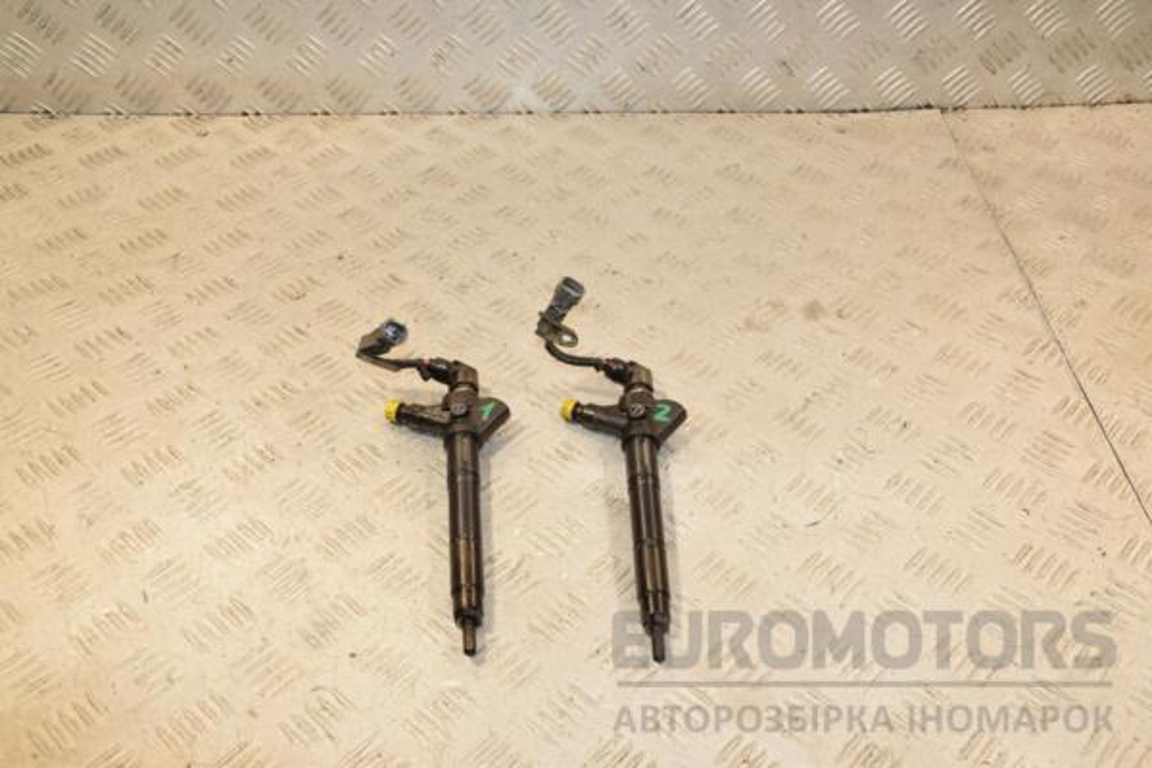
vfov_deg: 35.5
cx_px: 576
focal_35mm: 38
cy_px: 384
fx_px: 1200
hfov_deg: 51.3
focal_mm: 25
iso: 800
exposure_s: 1/200
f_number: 8
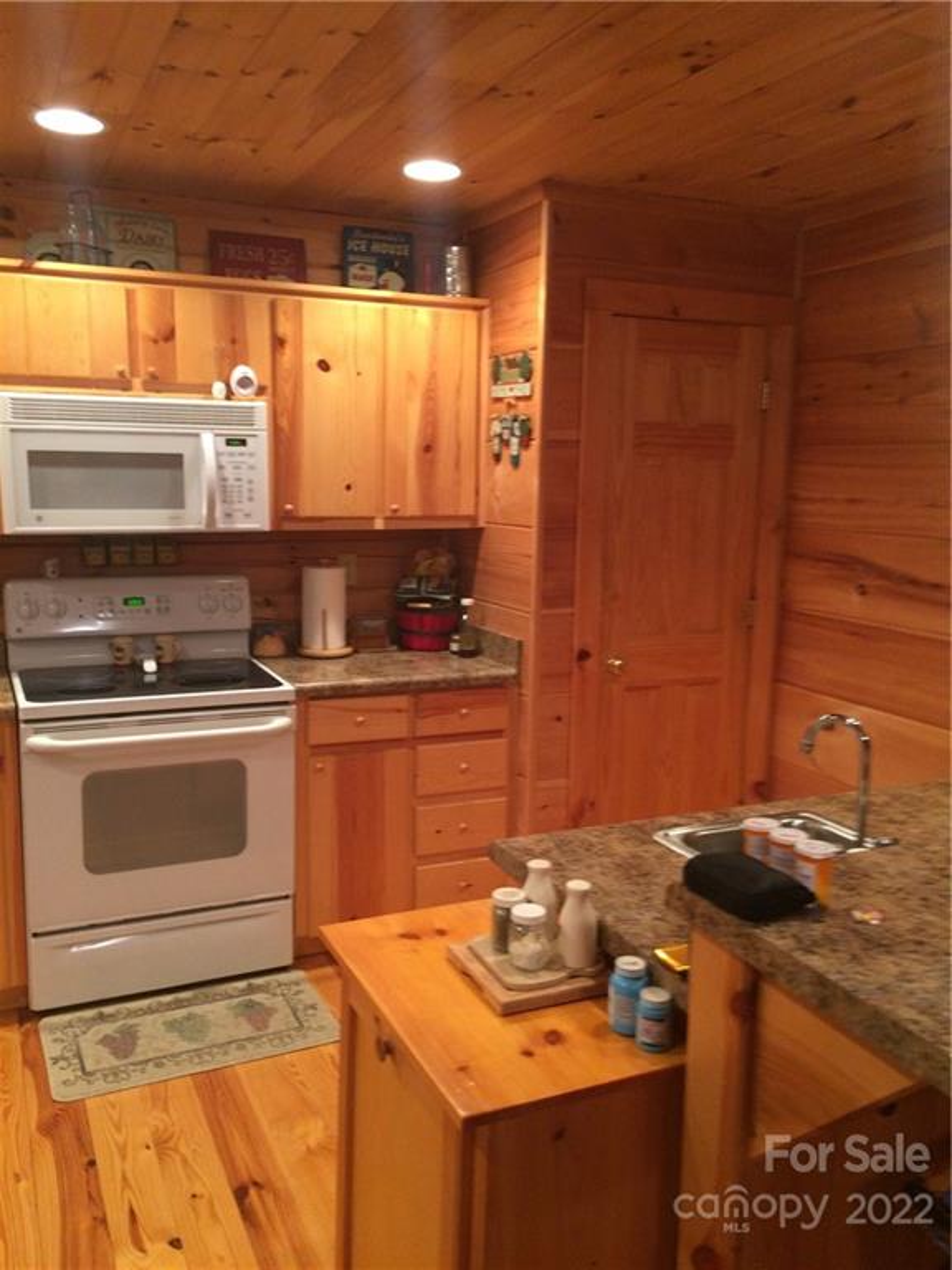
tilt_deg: -10.5
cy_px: 635
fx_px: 1063
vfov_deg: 61.7
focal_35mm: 29
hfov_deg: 48.2
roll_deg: +0.0
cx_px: 476
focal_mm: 4.15
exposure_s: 1/30
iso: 200
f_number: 2.2
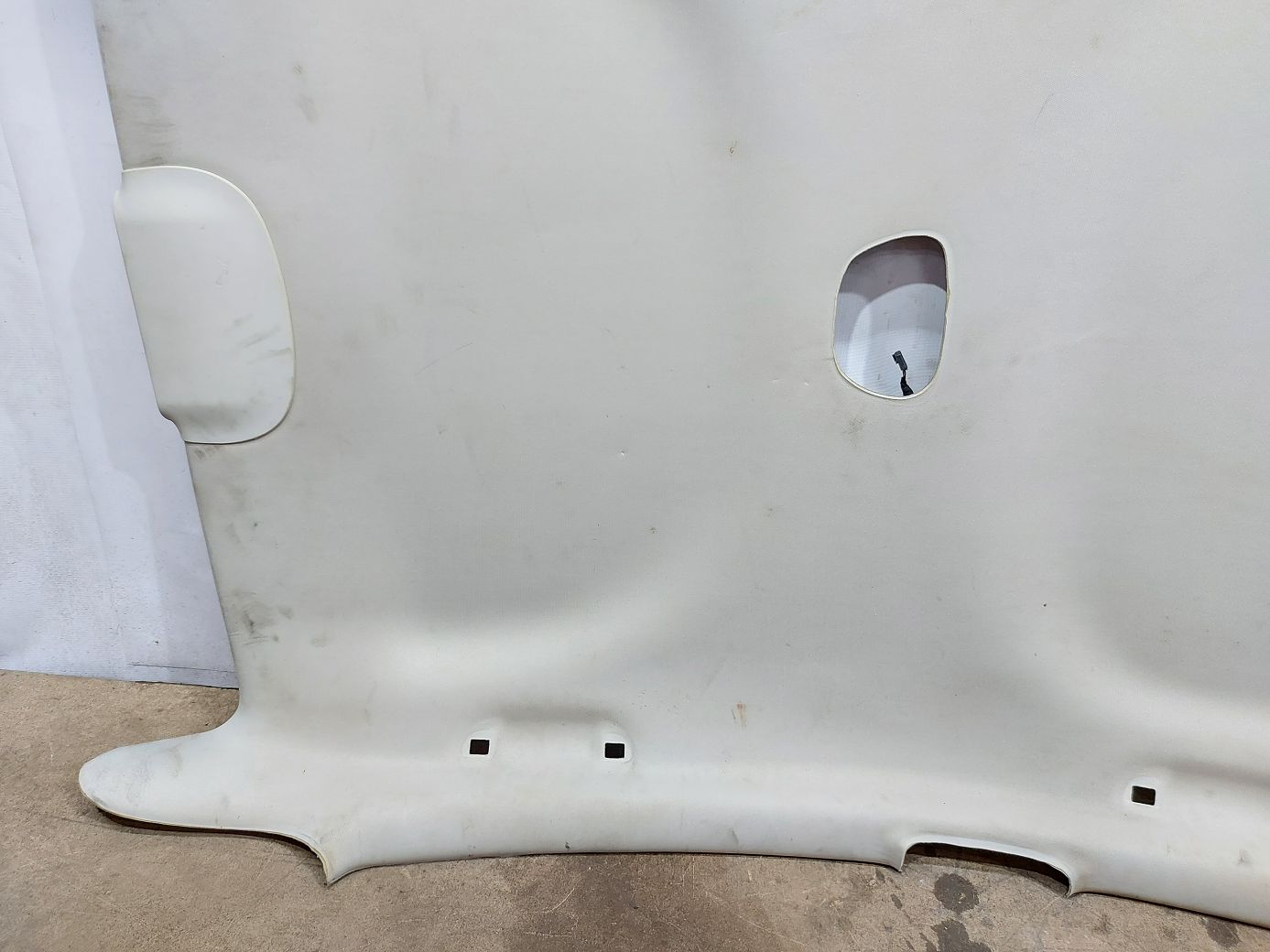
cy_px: 476
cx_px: 635
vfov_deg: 56.8
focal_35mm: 24
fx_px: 880
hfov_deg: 71.6
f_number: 1.8
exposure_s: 1/33
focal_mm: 5.23
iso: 200
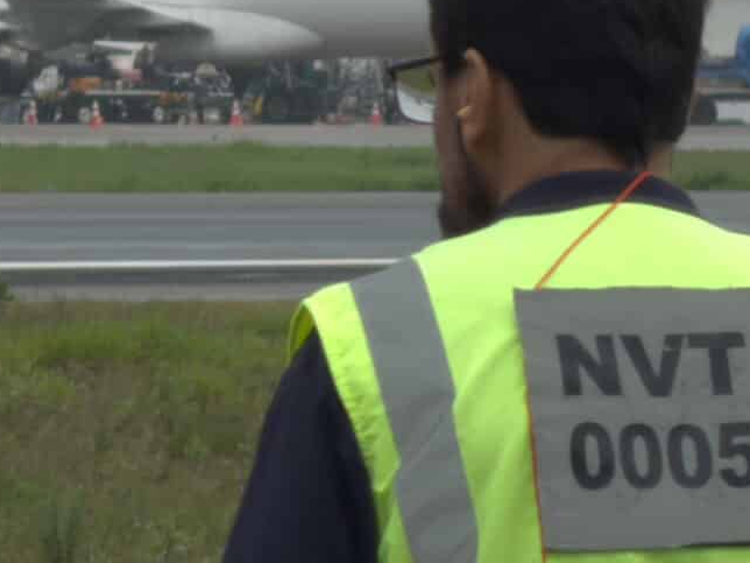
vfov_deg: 1.9
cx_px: -297
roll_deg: -0.2
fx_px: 17225
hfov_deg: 2.5
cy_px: 283
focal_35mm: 795
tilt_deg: -1.6
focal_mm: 16.89
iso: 40
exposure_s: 1/639
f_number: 2.8
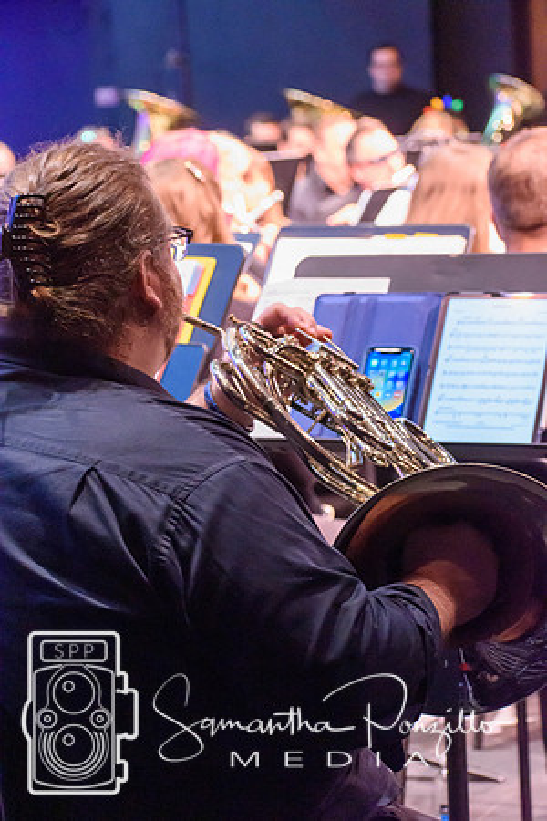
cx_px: 274
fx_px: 2393
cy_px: 410
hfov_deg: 13.0
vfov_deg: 19.5
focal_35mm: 105
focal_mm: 70
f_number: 4.5
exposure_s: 1/125
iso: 5000
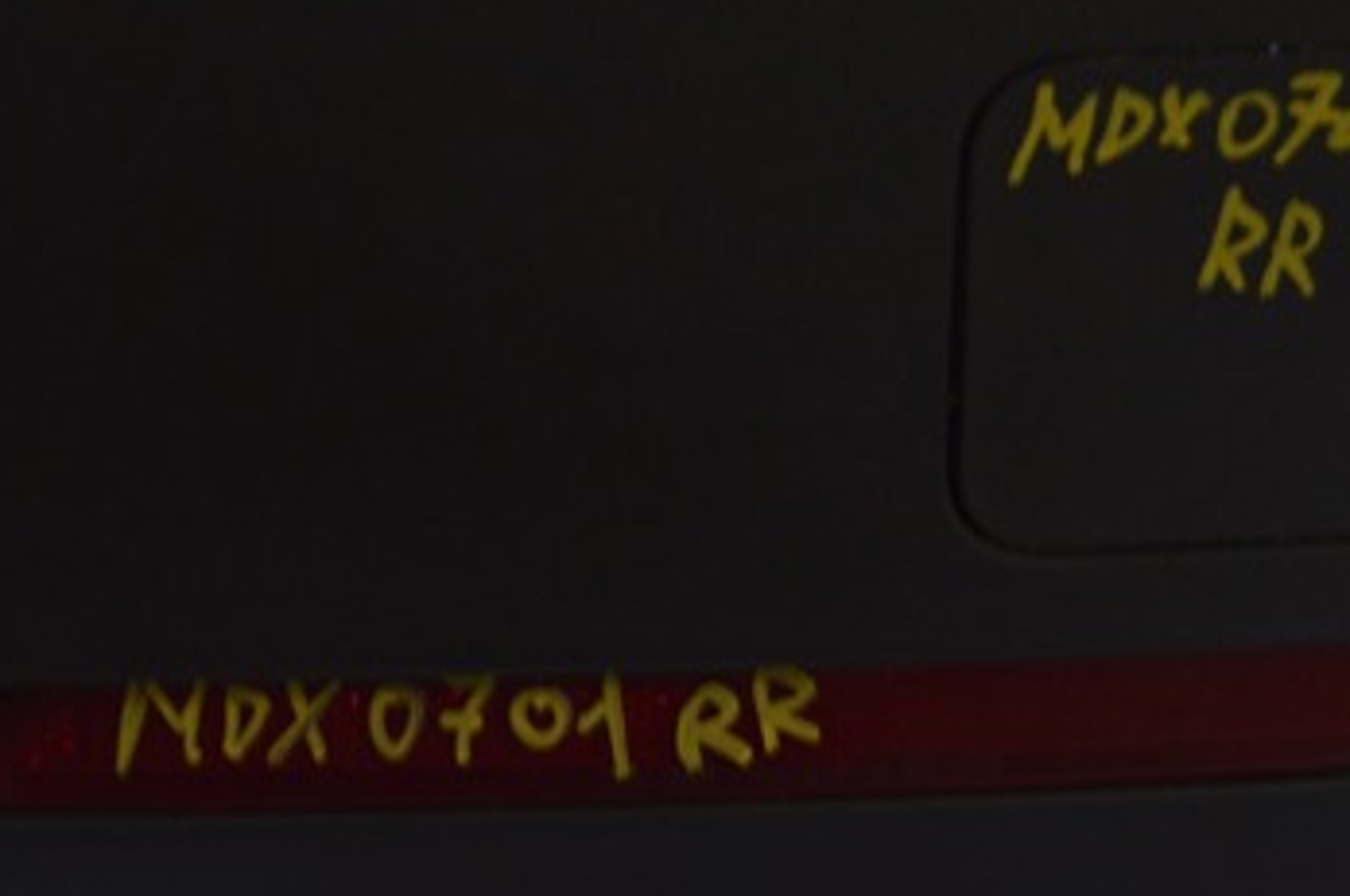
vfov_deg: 9.9
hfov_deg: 14.9
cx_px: 819
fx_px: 5168
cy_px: 615
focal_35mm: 138
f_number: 5.6
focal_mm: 50
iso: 400
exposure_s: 1/20
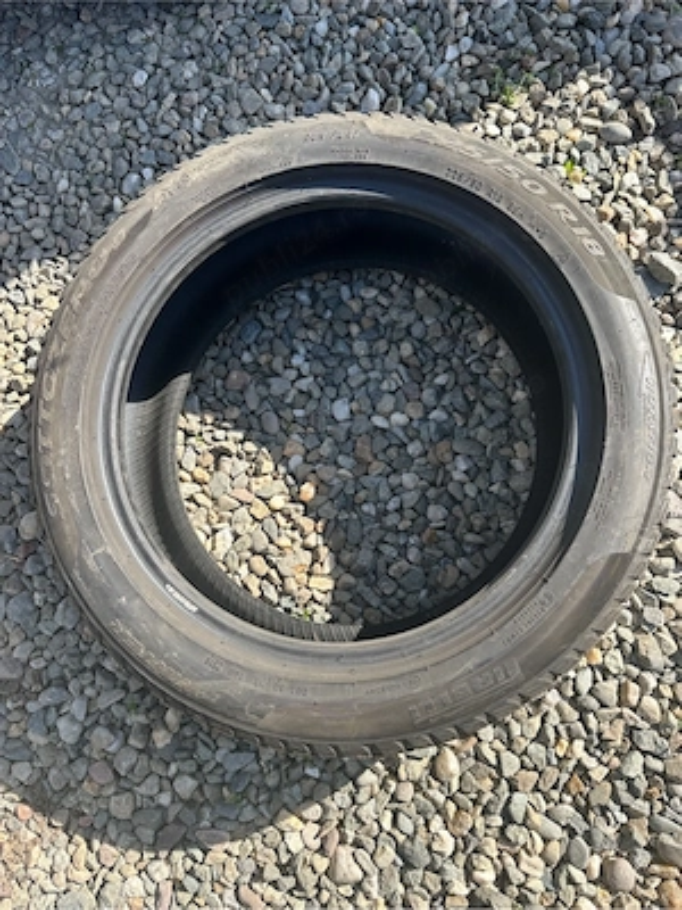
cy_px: 455
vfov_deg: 71.6
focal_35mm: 24
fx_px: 630
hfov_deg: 56.8
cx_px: 341
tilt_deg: -80.5
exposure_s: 1/1304
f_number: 1.78
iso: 80
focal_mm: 6.86
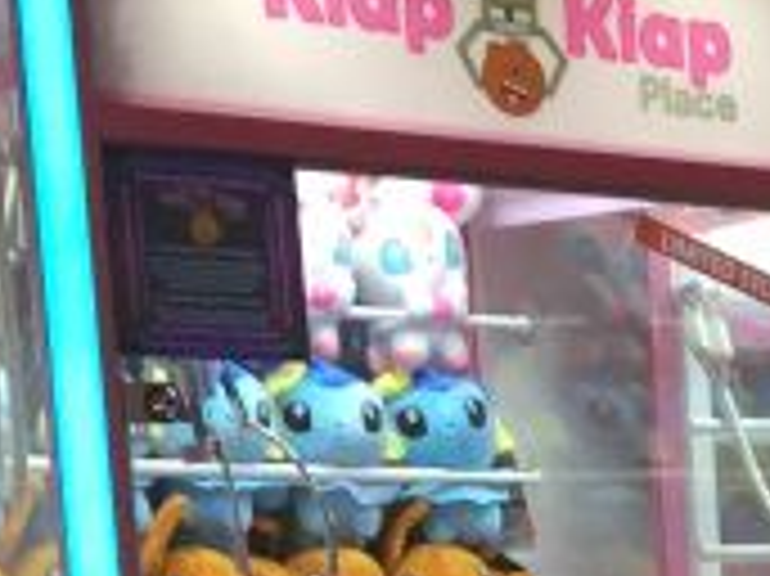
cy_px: 1314
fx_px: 3779
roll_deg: +0.6
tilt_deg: -8.2
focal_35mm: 170
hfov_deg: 10.9
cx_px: 1351
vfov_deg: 8.1
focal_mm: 4.15
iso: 50
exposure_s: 1/33
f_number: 2.2
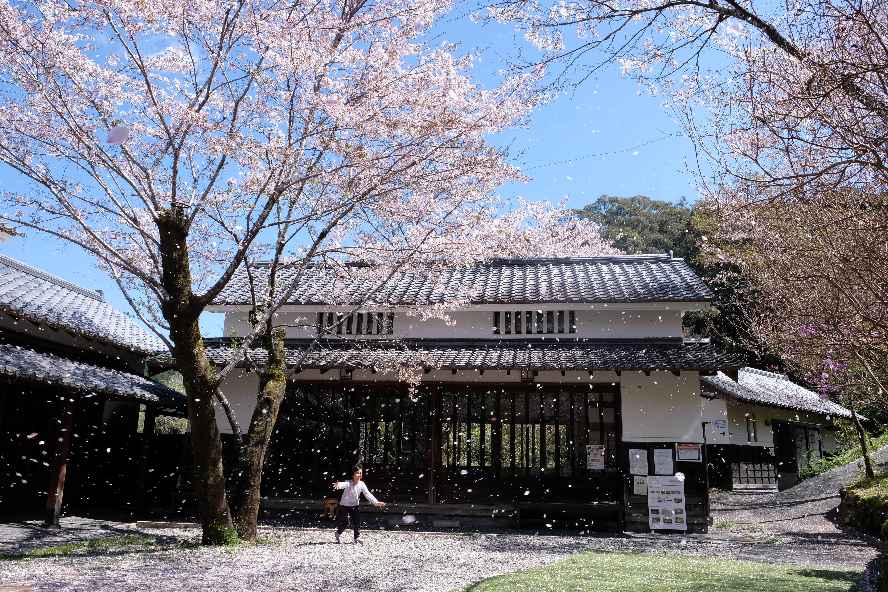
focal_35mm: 27
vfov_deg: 47.9
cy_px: 296
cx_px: 444
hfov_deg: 67.4
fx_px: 666
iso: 640
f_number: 13
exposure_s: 1/250
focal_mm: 18
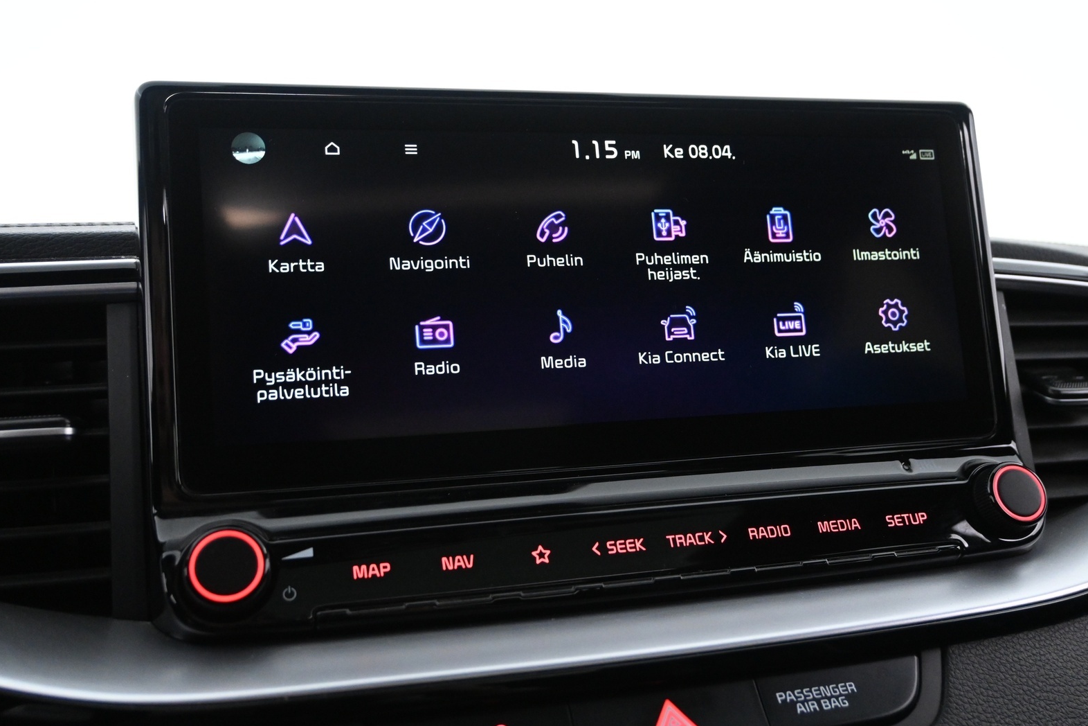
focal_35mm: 35
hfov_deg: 54.7
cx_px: 556
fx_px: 1051
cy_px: 366
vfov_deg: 38.1
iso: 3200
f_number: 4
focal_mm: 22.5
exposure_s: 1/30
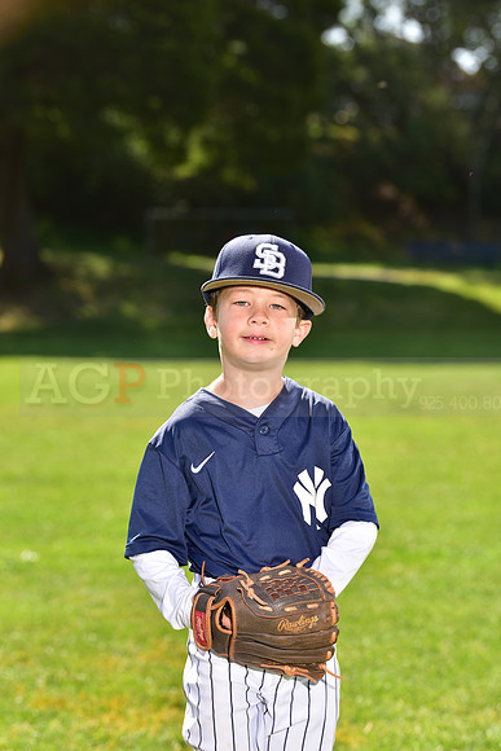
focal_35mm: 125
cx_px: 250
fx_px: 2608
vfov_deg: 16.4
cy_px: 376
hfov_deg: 11.0
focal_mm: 125
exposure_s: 1/250
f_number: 5.6
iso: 100
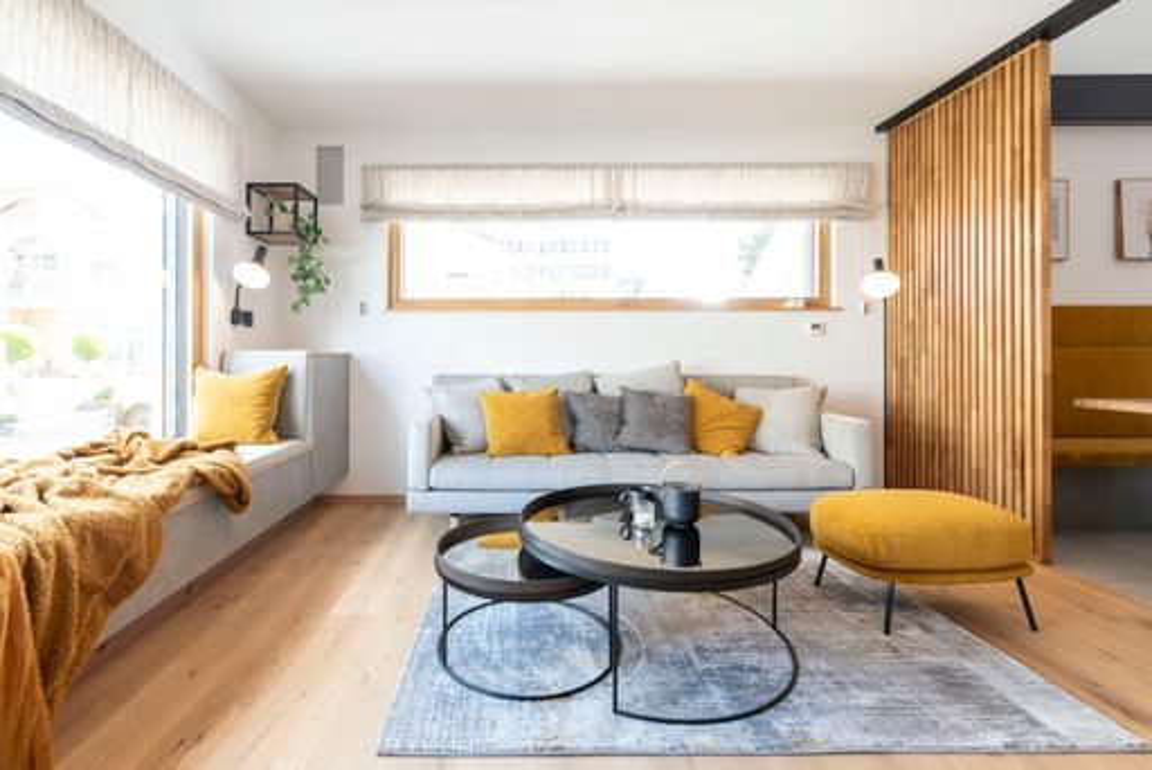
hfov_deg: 100.4
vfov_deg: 77.4
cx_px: 576
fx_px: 480
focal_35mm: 15
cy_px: 385
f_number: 5.6
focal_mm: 15
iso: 800
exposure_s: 1/80
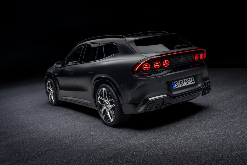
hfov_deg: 54.4
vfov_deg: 37.9
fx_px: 240
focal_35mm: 35
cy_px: 82
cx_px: 124
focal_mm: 35
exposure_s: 1/20
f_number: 7.1
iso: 200
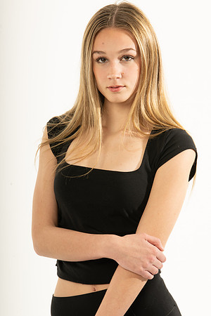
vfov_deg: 10.5
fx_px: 1714
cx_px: 106
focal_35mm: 195
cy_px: 158
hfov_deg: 7.0
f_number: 11
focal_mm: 195
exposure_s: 1/200
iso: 200
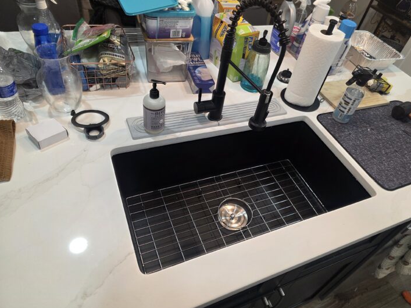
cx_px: 219
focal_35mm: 25
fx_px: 297
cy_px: 153
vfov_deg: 54.9
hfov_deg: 69.3
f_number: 1.7
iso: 250
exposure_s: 1/120
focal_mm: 6.3
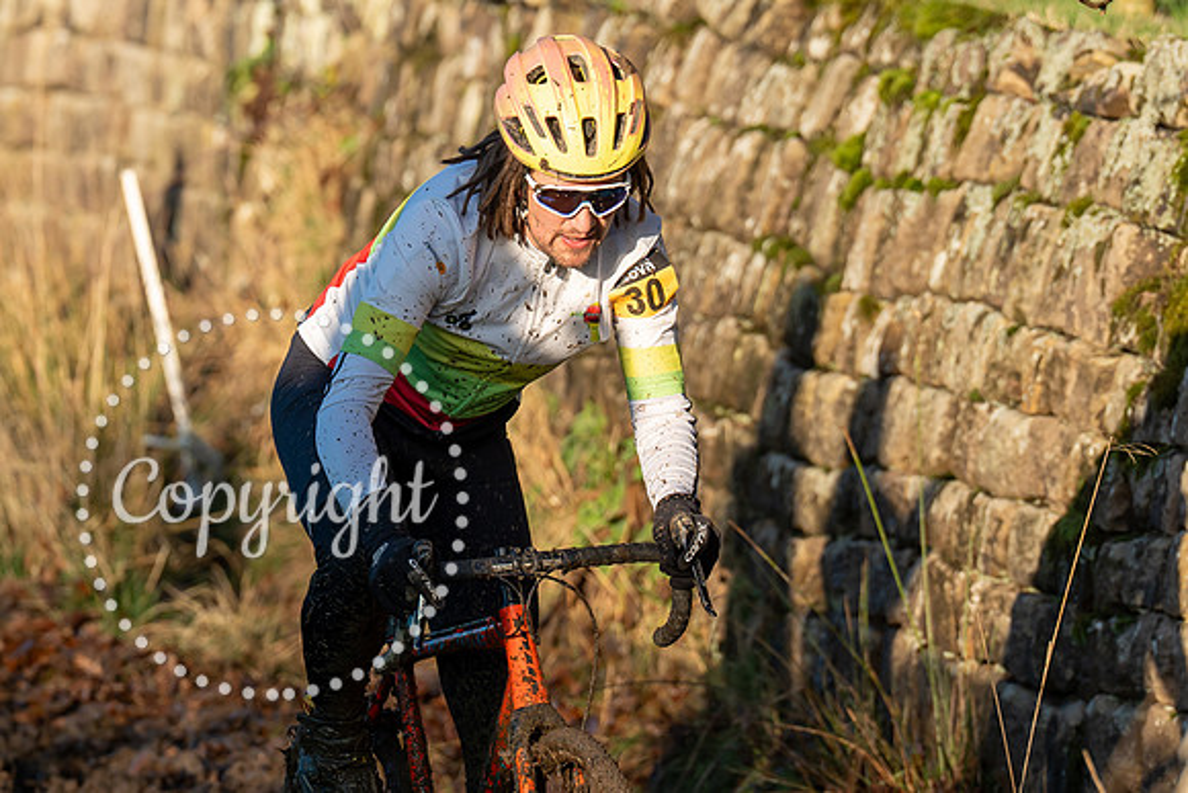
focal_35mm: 440
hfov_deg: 4.7
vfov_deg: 3.1
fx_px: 14526
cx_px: 367
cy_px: 211
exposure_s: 1/1000
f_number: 4
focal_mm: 197
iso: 250
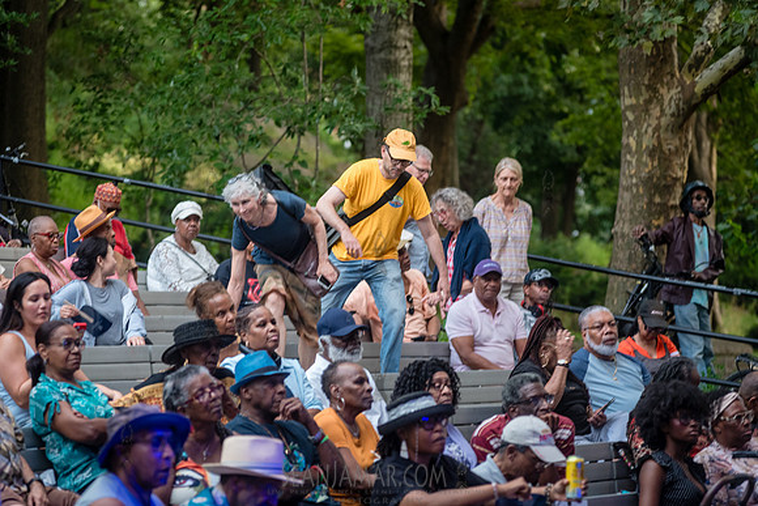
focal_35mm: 155
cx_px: 379
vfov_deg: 8.9
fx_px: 3264
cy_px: 253
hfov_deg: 13.2
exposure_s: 1/160
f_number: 4
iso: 1600
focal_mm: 155
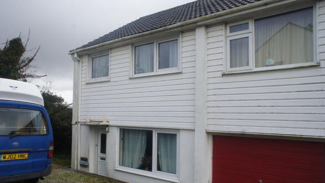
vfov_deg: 41.4
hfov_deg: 67.9
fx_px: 241
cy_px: 103
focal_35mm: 28
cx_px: 160
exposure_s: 1/50
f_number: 9
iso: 200
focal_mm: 16
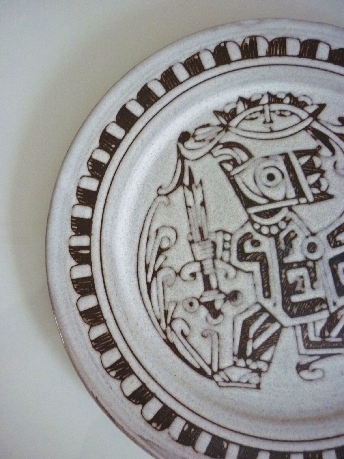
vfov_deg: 55.4
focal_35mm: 33
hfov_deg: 42.9
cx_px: 172
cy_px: 230
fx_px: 437
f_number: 2.8
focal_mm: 5.5
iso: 400
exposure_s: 1/30
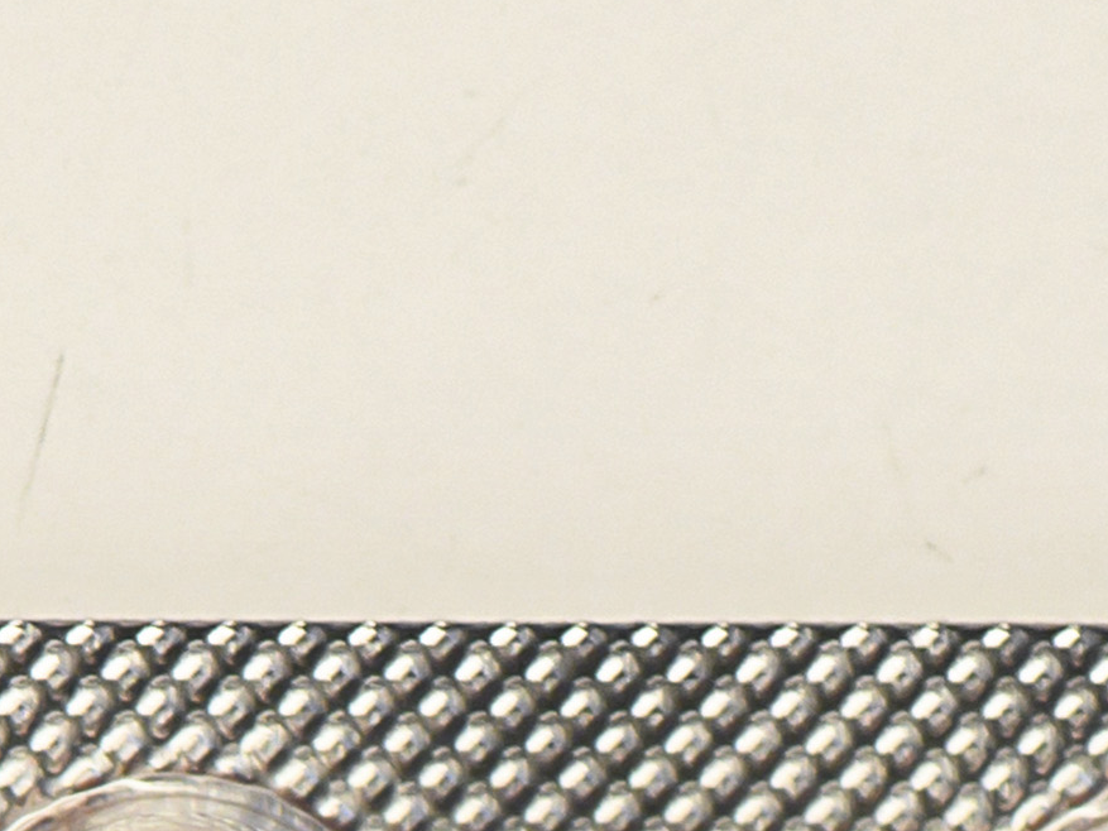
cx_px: 1099
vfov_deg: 2.3
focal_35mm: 641
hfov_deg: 3.1
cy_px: 2024
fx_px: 20520
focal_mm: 105
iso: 1600
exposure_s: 1/100
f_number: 6.3
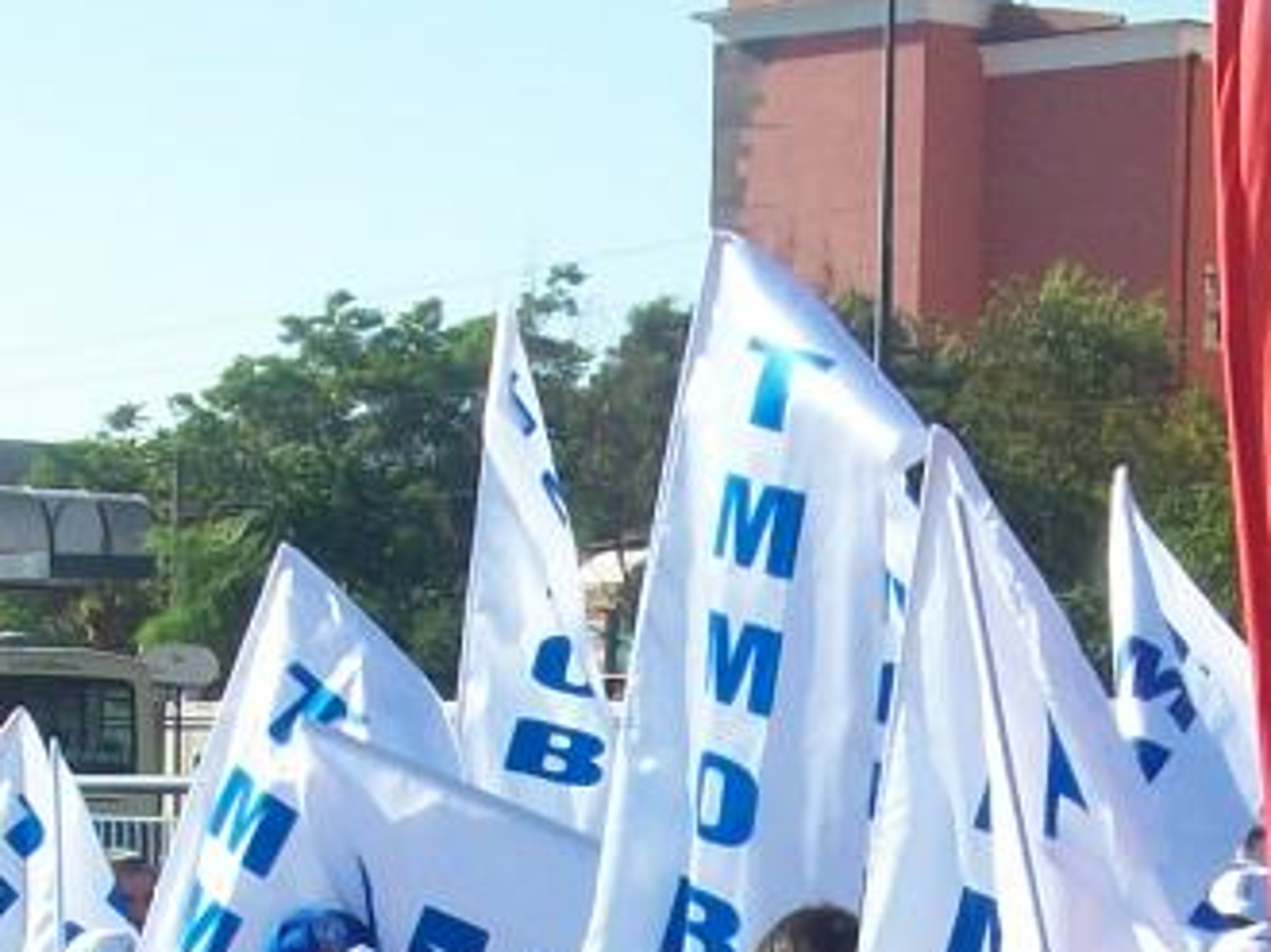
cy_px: 1472
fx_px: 4843
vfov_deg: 10.8
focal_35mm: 132
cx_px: 1040
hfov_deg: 14.9
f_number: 5.5
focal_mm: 5.7
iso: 80
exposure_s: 1/262
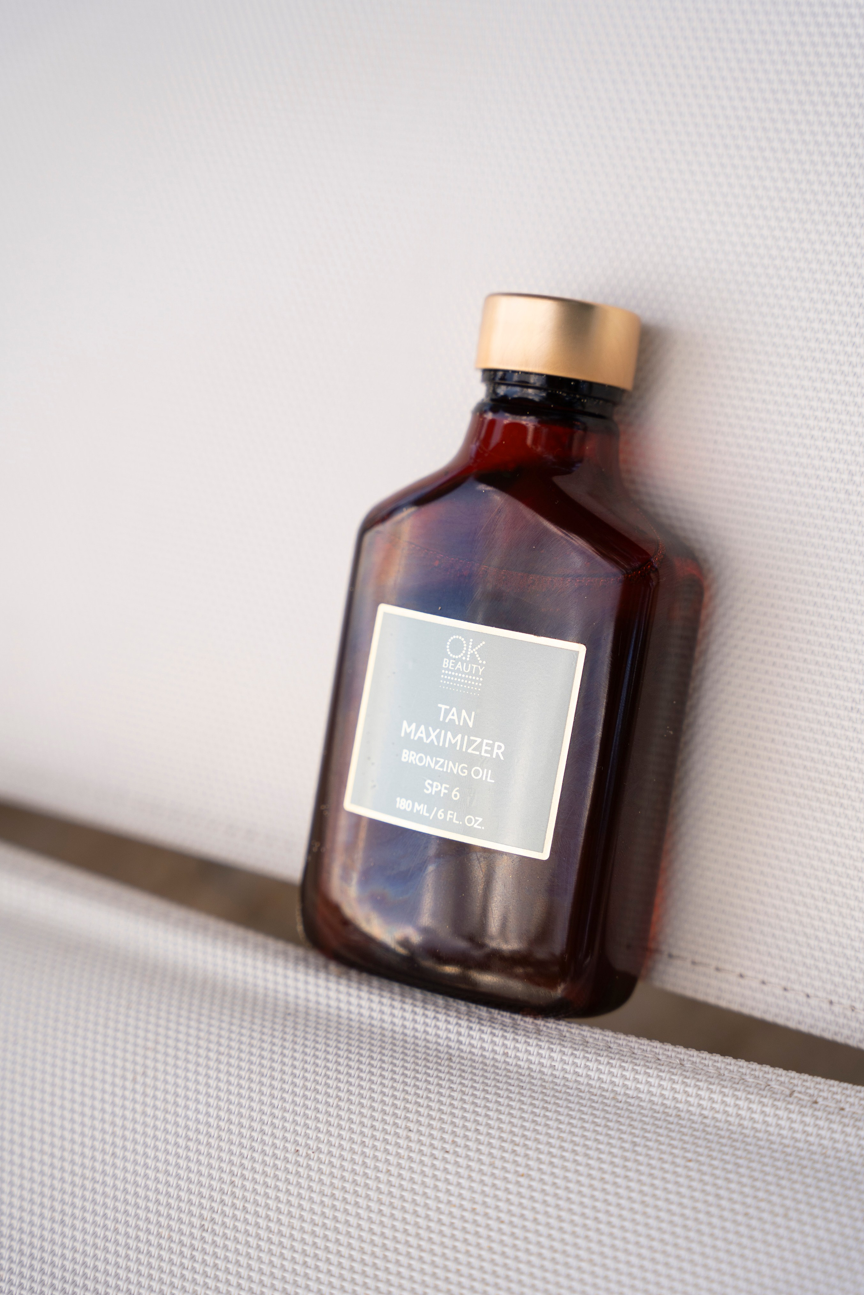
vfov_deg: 30.1
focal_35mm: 67
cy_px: 643
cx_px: 431
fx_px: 2412
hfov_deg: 20.3
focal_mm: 66.3
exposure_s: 1/400
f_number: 4
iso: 200
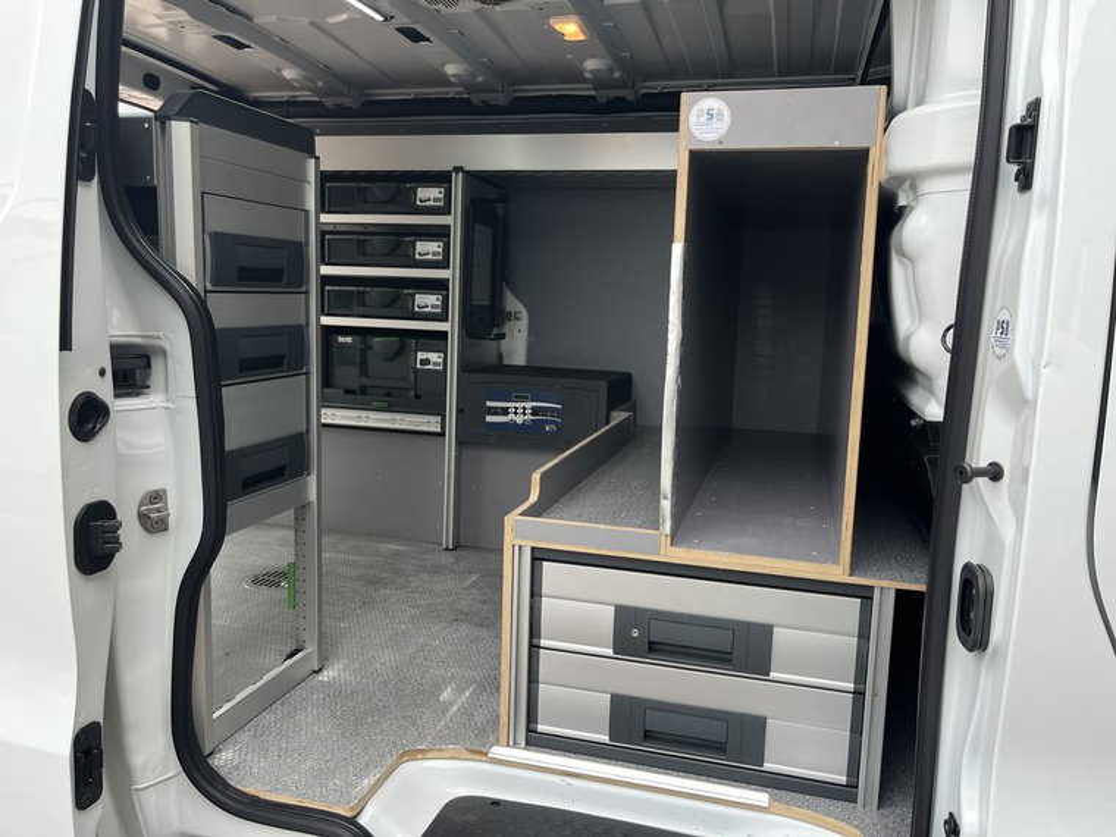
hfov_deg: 67.3
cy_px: 418
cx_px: 558
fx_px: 838
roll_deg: -3.3
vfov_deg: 53.1
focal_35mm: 26
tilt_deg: -8.9
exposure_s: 1/373
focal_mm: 5.1
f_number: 1.6
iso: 50
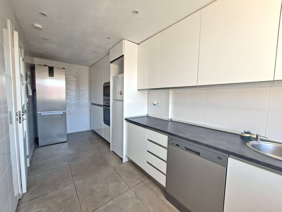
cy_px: 106
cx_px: 141
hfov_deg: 106.2
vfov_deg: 89.9
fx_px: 106
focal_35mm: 13
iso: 125
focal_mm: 1.74
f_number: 2.2
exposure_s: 1/40
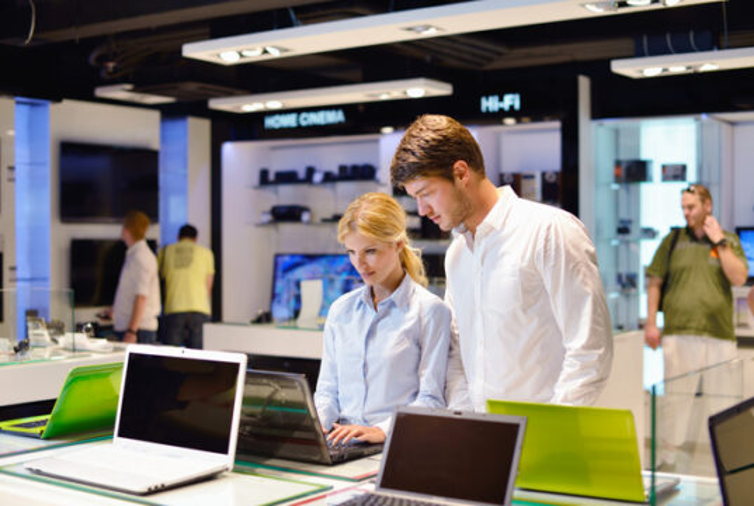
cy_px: 253
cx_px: 377
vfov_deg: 27.1
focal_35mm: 50
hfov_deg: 39.5
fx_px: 1049
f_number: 2.2
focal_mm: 50
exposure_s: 1/100
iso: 100
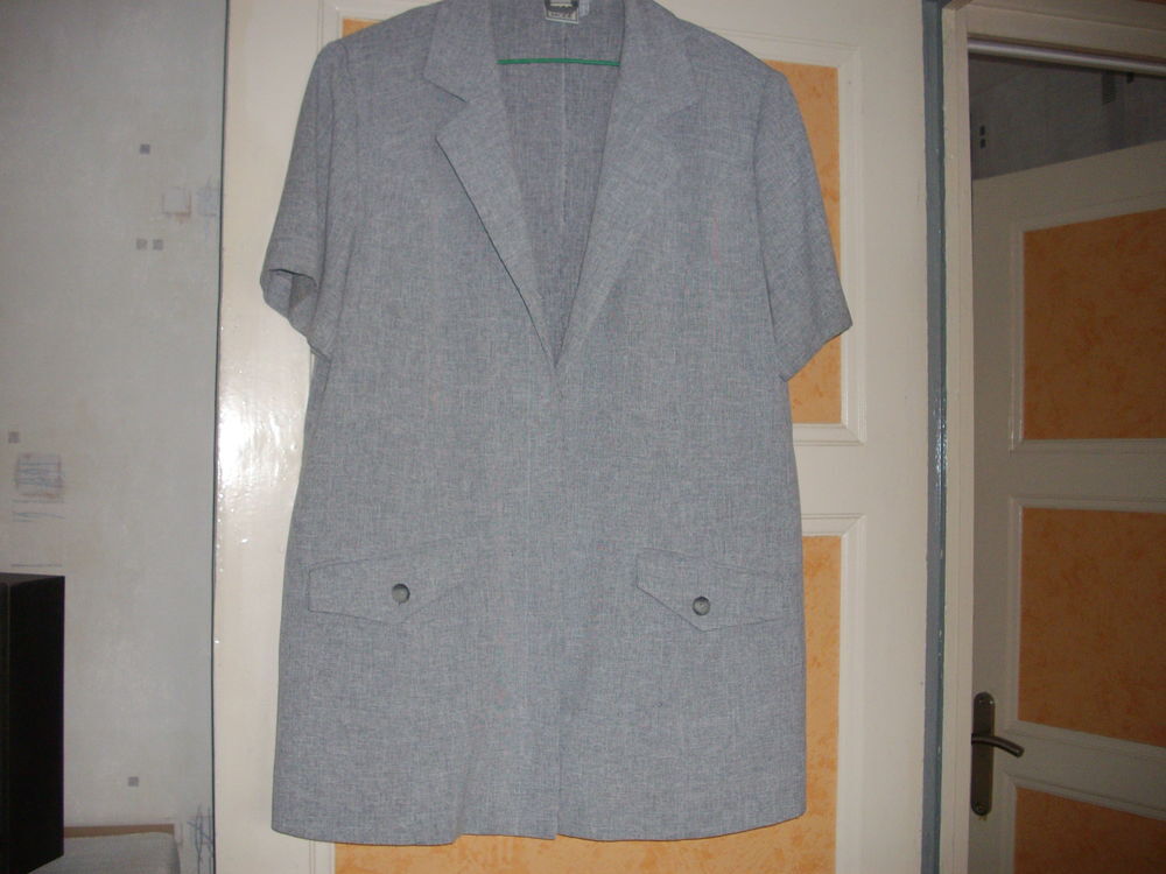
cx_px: 583
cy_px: 437
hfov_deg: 50.1
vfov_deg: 38.7
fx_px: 1246
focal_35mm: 37
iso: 160
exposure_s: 1/50
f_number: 2.8
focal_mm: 6.2
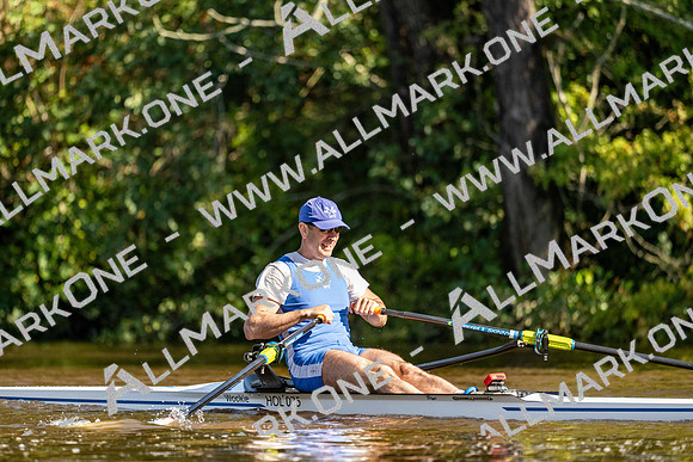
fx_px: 7701
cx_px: 346
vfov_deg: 3.4
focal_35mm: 400
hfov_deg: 5.2
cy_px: 231
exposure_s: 1/3200
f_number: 4.5
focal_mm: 400
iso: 1000
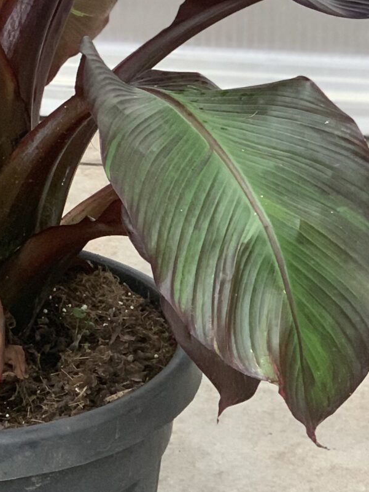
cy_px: 68
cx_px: -23
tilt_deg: -17.0
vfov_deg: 11.8
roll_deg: +0.8
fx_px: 2361
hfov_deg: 8.9
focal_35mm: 166
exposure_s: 1/66
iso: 125
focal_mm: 6
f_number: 2.4
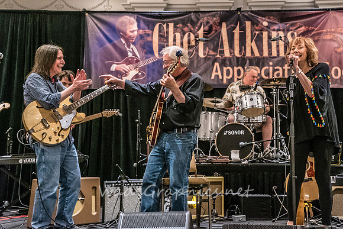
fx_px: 605
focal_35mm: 63
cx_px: 211
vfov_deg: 21.4
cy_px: 92
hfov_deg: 31.6
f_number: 5.6
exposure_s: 1/160
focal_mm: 51
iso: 8000
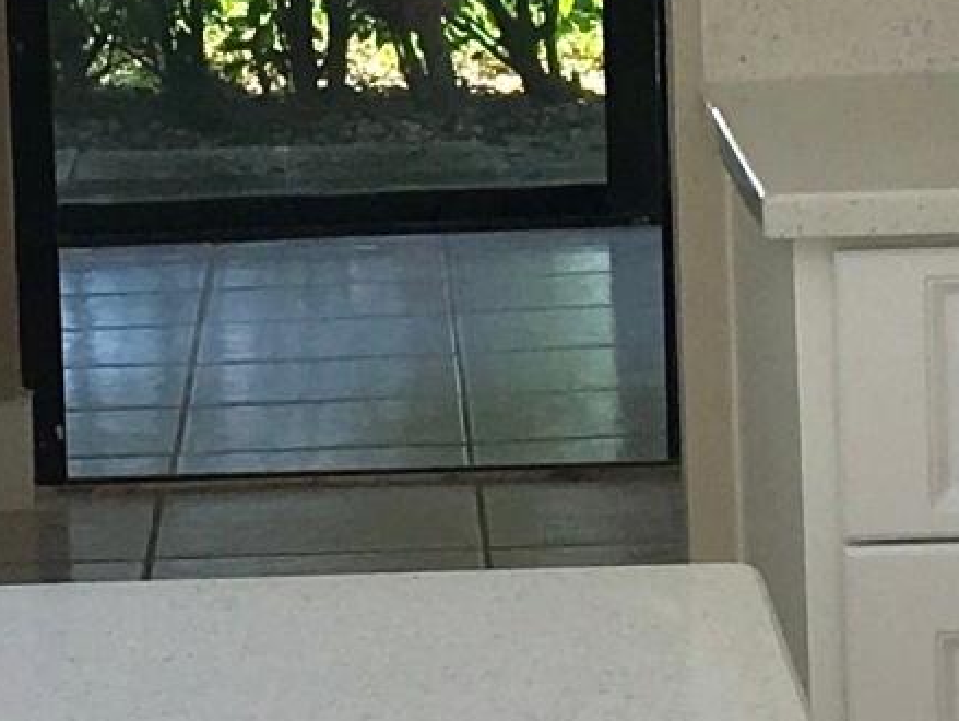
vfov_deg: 7.5
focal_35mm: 198
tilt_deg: -4.8
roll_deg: +2.6
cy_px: 83
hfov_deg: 9.9
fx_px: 5490
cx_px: 153
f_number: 2.2
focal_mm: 4.15
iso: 32
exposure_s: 1/120
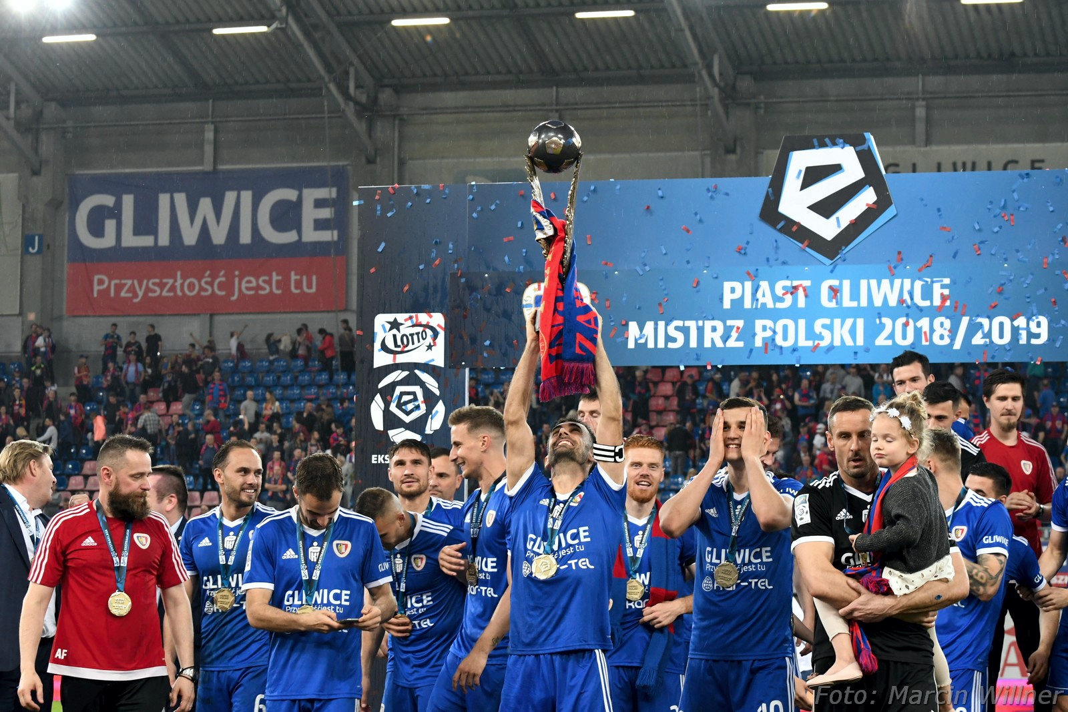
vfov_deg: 13.0
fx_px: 3115
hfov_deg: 19.5
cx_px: 534
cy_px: 356
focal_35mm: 105
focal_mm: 70
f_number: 6.3
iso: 1600
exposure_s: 1/160
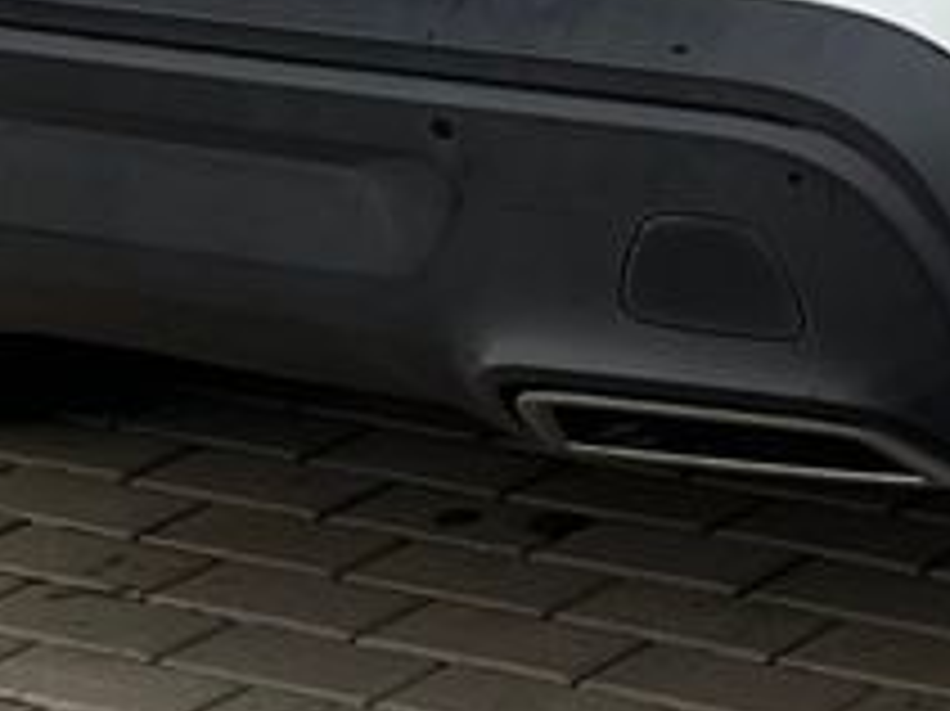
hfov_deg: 15.1
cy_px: -540
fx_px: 3456
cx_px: 1148
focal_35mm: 126
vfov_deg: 11.0
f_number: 1.5
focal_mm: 5.7
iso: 125
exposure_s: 1/111
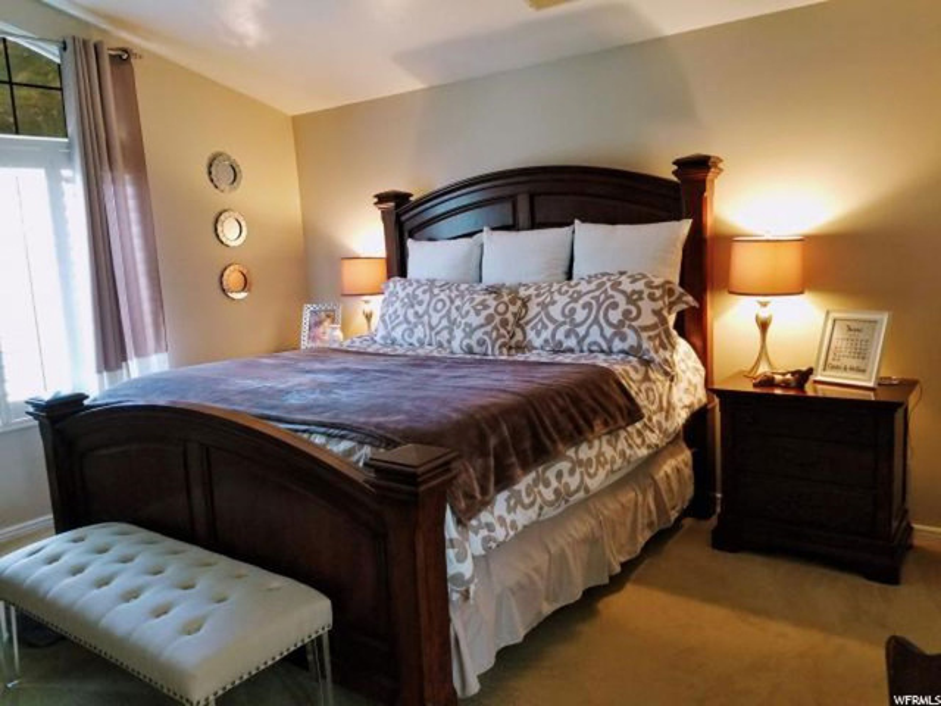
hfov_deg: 67.3
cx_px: 470
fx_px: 707
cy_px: 353
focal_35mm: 26
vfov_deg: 53.1
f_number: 1.7
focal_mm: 4.25
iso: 160
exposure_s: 1/30
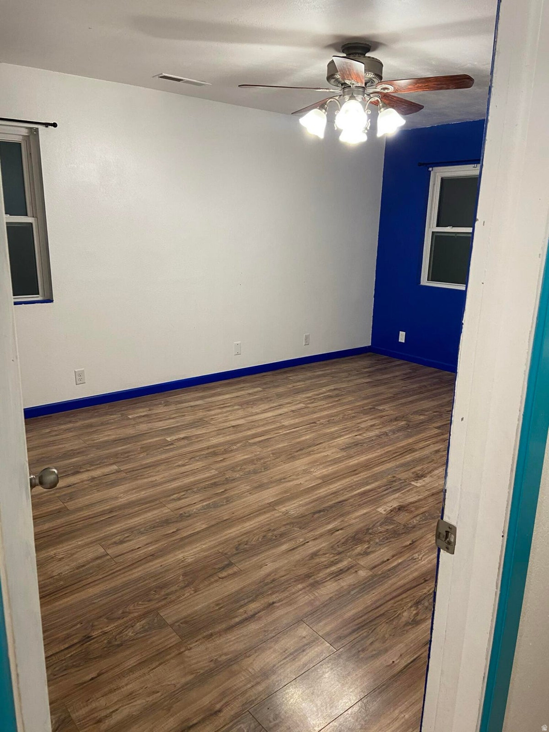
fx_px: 550
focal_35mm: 26
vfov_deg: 67.3
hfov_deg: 53.1
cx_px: 274
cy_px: 366
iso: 160
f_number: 1.8
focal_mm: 4.25
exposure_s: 1/60
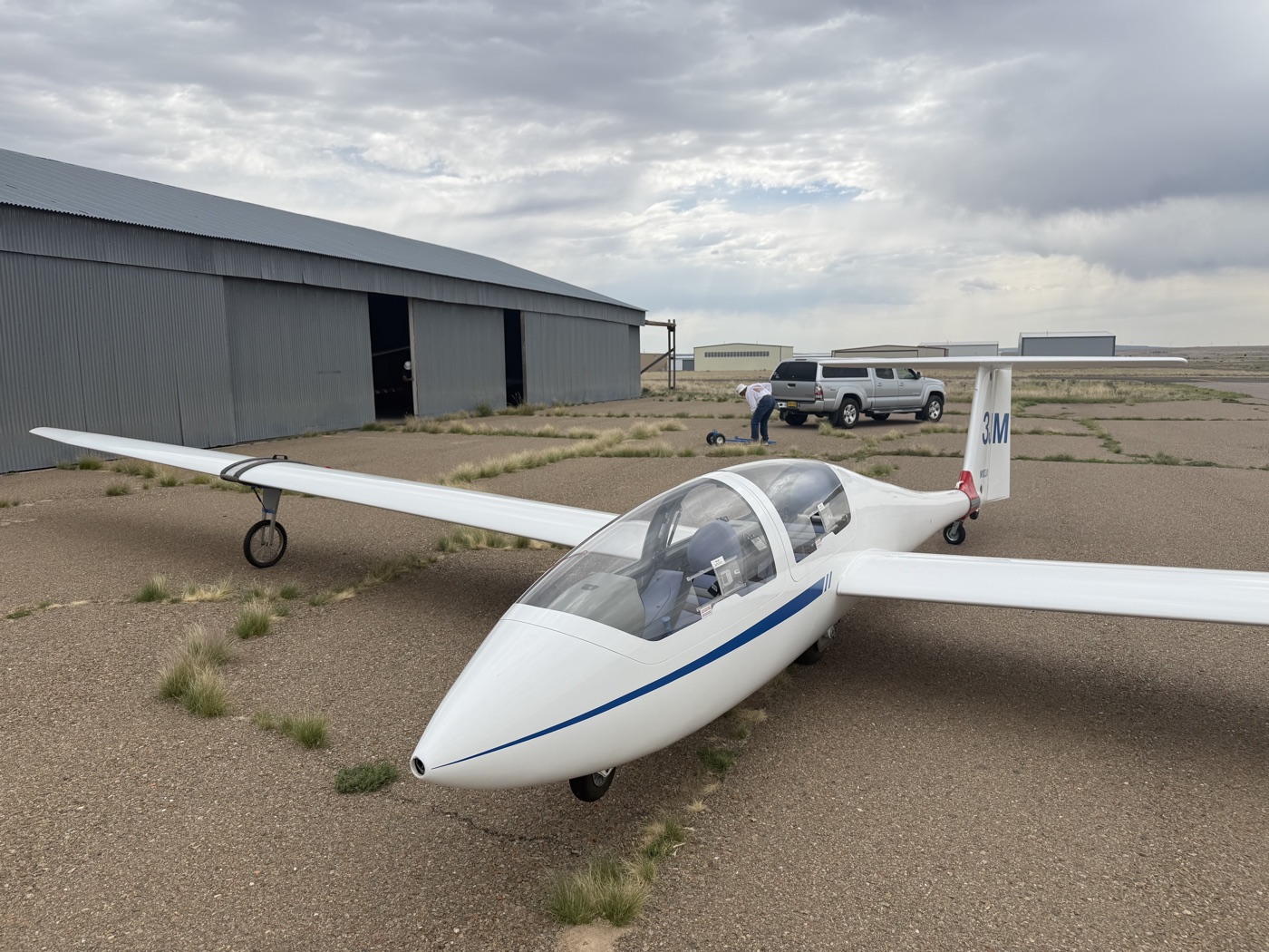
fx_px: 880
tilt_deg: -6.7
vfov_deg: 56.8
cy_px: 476
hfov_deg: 71.6
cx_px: 634
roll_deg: +1.6
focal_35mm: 24
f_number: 1.78
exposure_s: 1/5319
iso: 80
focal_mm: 6.76
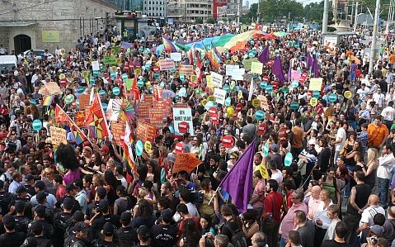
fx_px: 409
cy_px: 127
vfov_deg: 33.6
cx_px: 196
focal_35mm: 38
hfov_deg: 51.6
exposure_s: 1/200
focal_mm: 7.4
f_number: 5.6
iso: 100
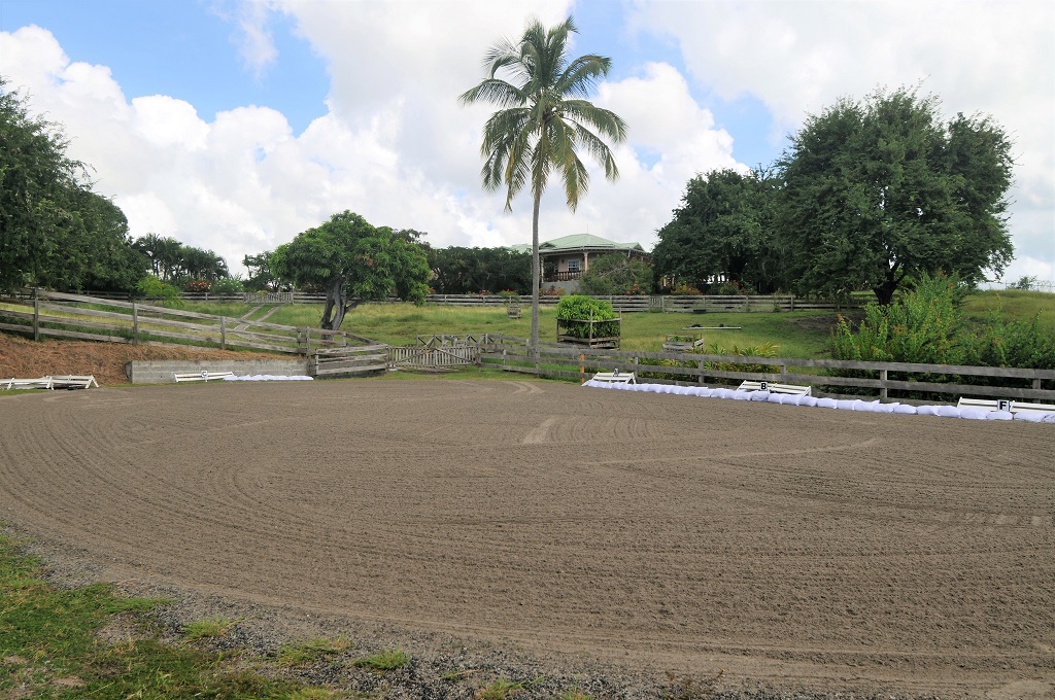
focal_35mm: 36
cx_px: 528
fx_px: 1054
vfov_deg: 36.8
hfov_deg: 53.2
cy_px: 350
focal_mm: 24
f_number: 8
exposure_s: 1/320
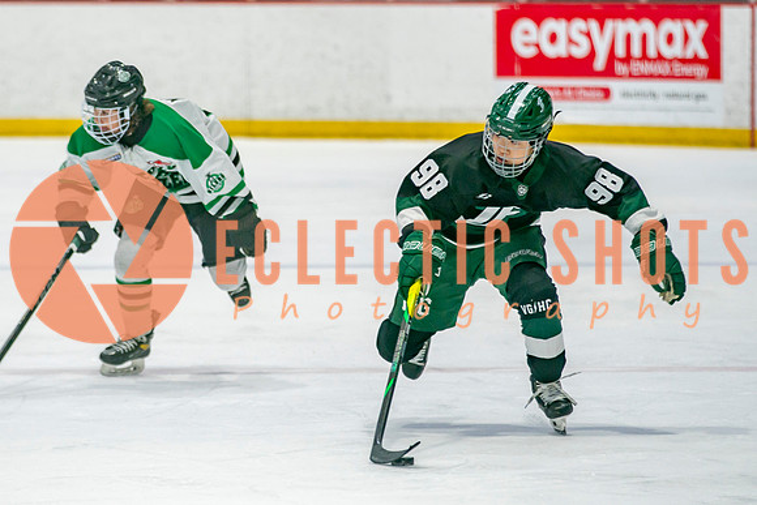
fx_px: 7469
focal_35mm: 355
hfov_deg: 5.8
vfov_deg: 3.9
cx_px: 279
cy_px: 289
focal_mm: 182
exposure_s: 1/640
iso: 400
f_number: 3.2
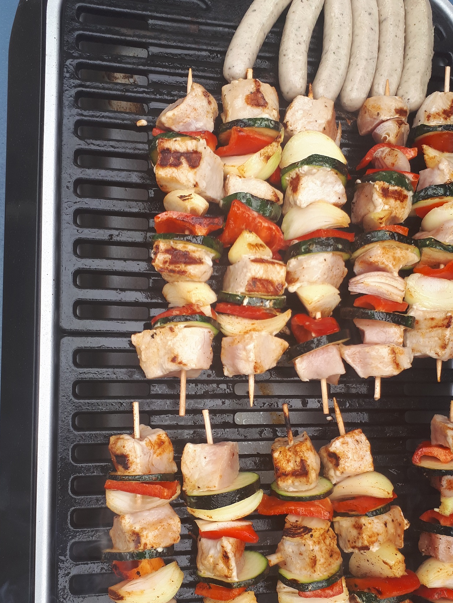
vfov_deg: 49.8
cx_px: 272
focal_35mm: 37
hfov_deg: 38.5
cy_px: 365
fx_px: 646
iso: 40
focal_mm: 3.6
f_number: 1.9
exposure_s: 1/128
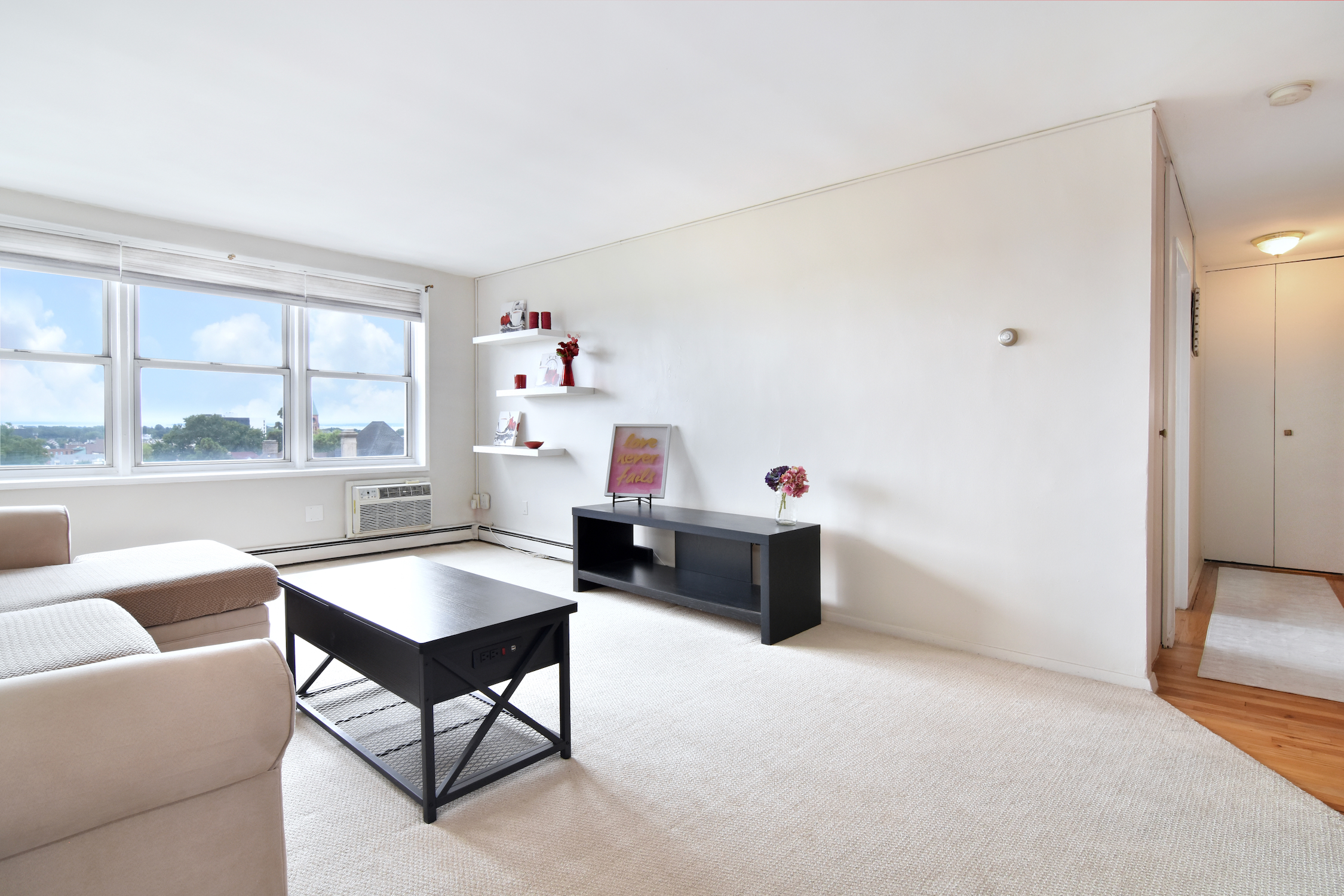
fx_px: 616
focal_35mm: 16
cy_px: 448
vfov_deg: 72.1
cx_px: 672
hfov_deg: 95.0
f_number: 11
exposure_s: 1/40
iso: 640
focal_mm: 11
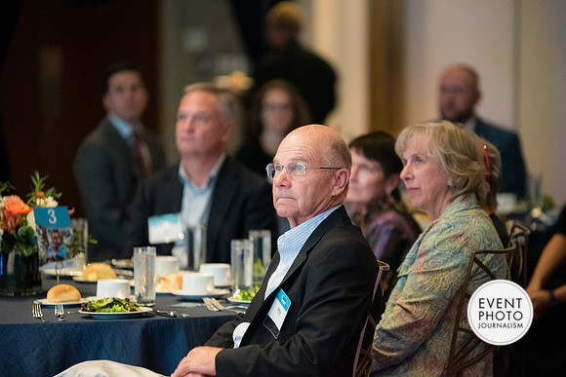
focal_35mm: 200
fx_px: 3145
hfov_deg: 10.3
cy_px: 188
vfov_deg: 6.9
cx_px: 283
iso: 6400
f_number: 2.8
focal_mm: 200
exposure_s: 1/125
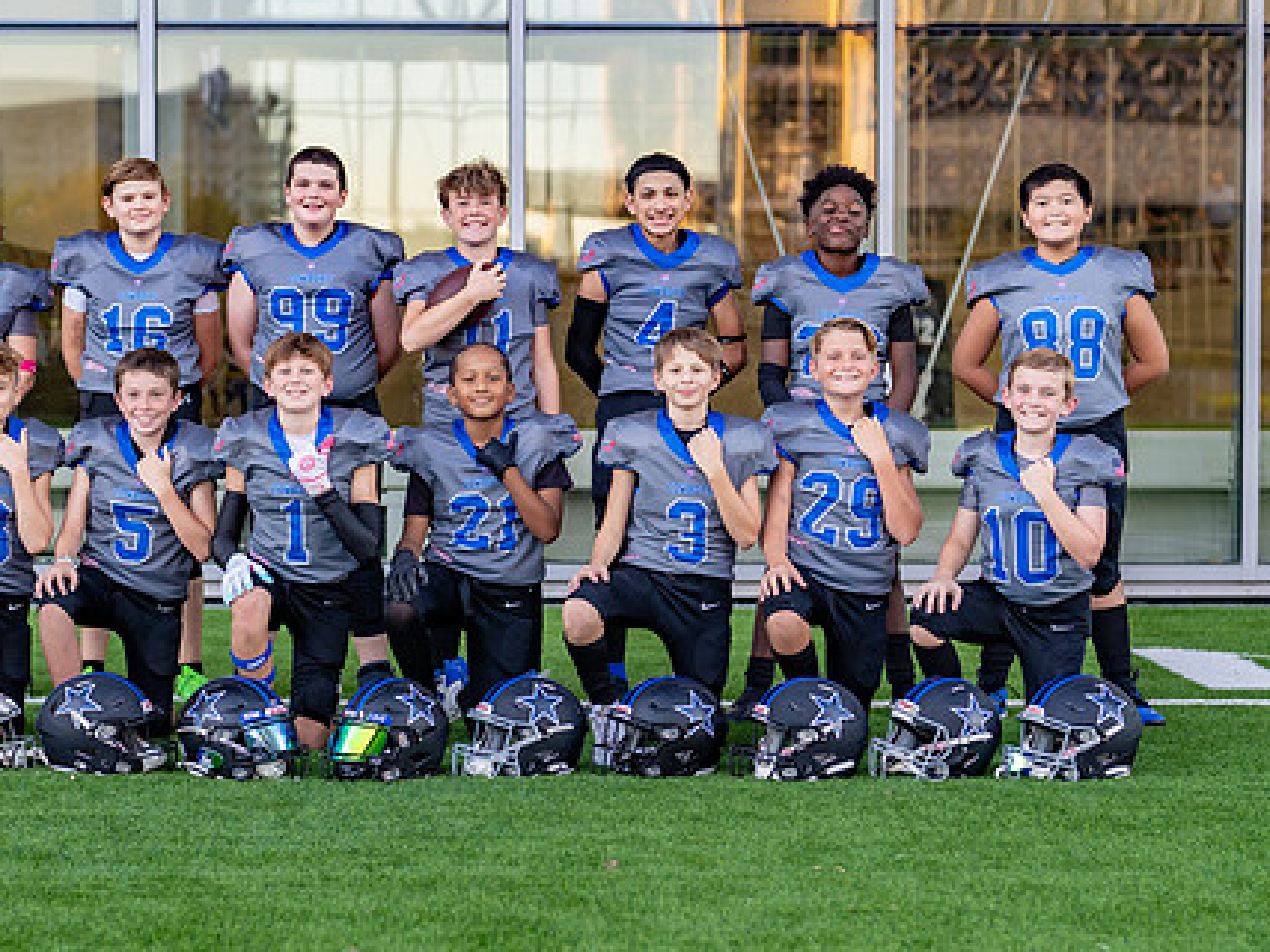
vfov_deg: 18.2
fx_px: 2971
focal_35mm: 81
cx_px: 496
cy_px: 474
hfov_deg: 24.1
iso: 320
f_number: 2
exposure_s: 1/400
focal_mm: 50
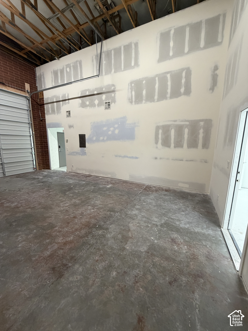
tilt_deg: -8.6
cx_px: 124
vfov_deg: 102.1
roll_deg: -0.6
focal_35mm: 14
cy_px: 166
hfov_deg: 85.7
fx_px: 134
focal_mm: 2.22
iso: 320
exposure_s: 1/60
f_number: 2.2
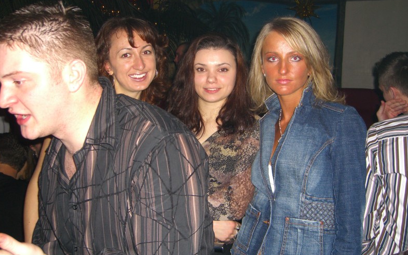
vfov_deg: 31.2
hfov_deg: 48.2
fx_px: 456
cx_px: 203
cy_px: 124
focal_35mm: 41
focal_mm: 7.9
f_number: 2.8
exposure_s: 1/60
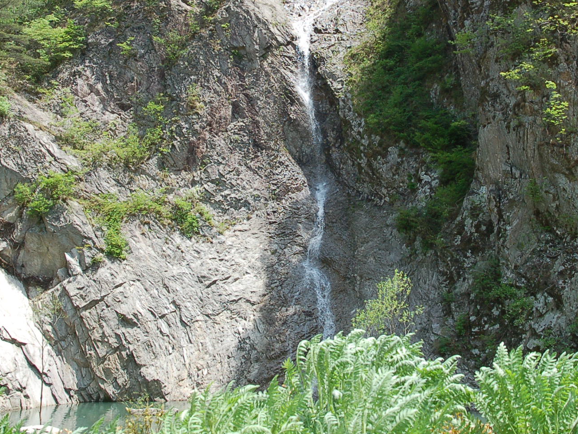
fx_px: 882
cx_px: 330
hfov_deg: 36.2
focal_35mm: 53
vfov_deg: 27.2
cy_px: 111
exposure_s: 1/250
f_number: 10
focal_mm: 21
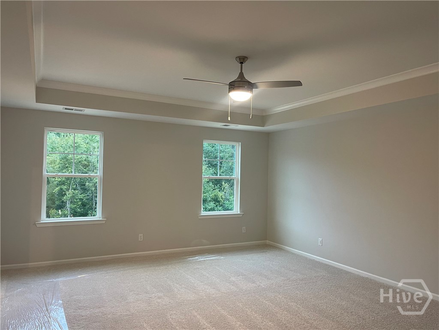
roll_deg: -2.2
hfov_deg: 69.4
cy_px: 165
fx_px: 317
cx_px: 220
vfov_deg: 54.9
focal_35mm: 25
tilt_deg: +1.0
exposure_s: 1/60
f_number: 1.6
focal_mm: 5.1
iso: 160
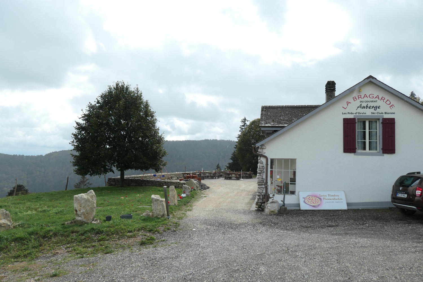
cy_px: 141
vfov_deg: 53.1
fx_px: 282
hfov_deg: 73.7
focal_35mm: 24
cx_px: 212
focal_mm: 8.8
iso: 200
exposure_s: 1/800
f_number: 5
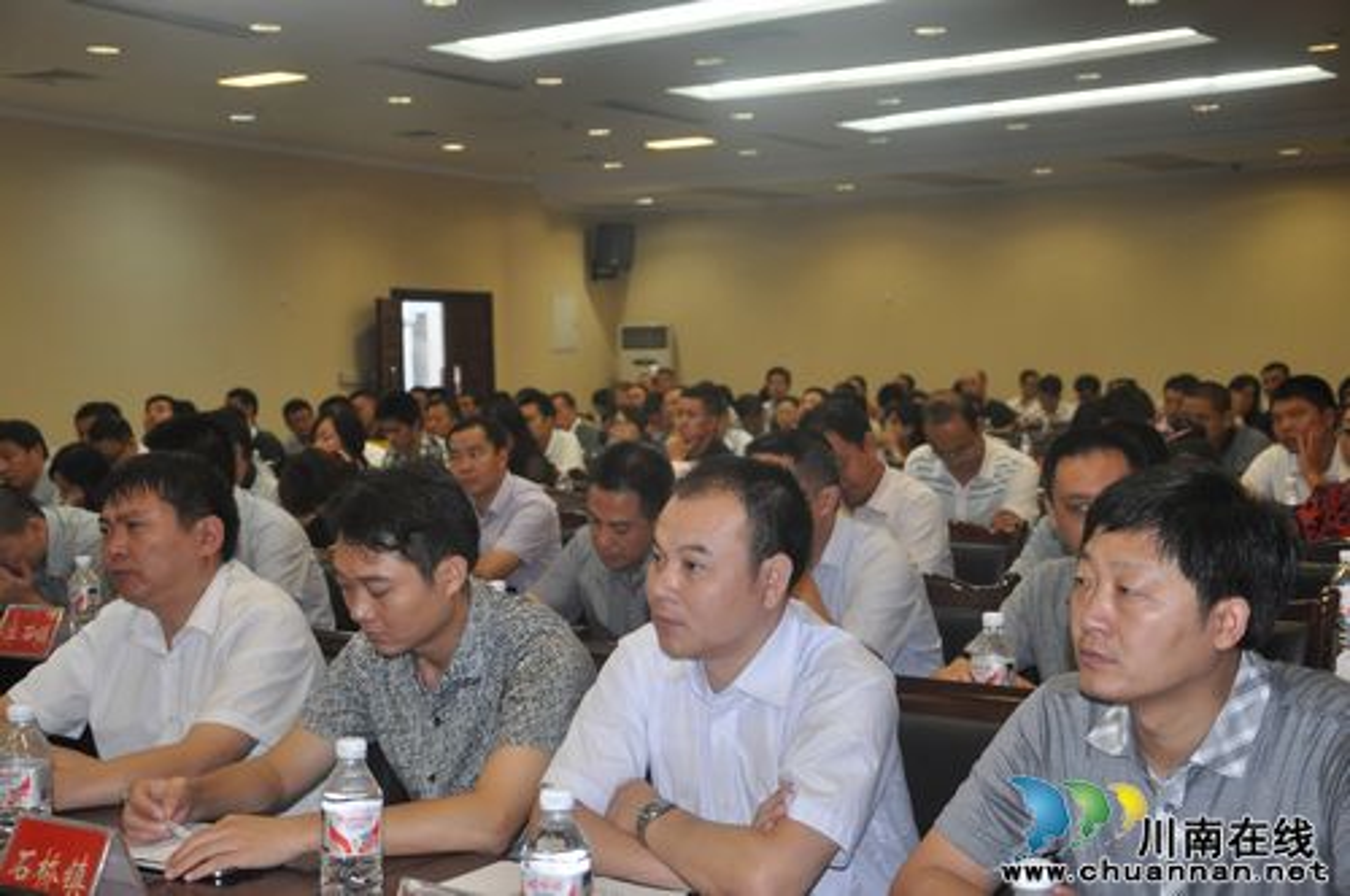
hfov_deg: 37.9
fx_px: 1966
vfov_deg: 25.7
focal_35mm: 52
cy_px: 448
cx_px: 675
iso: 800
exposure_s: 1/60
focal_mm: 35
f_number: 4.5
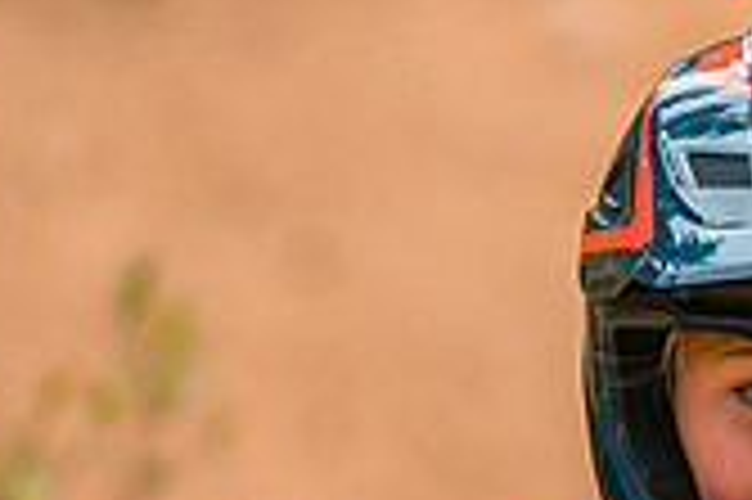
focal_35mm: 812
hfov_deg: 2.5
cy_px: 499
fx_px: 16945
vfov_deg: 1.7
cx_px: 1024
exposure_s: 1/1600
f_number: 2.8
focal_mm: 200
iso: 280
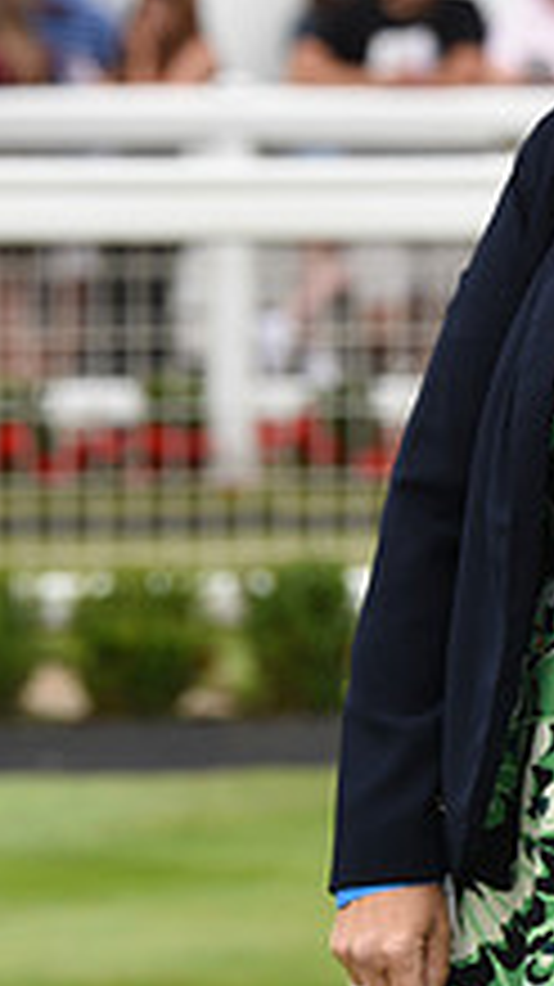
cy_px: 146
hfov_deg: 3.0
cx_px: 1261
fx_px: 10511
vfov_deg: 5.4
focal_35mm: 402
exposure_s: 1/1000
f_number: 5.6
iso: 400
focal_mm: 145
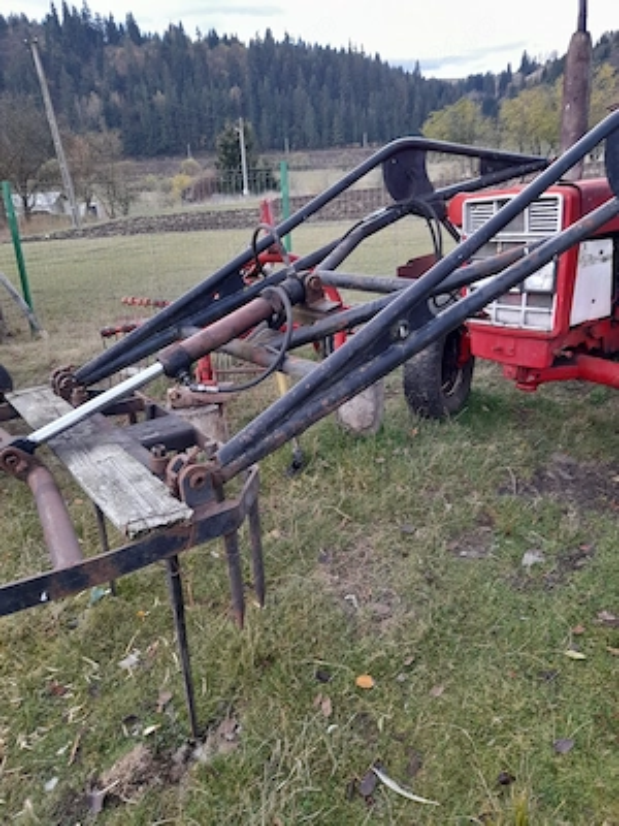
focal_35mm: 25
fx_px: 596
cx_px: 310
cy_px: 413
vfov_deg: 69.4
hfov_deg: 54.9
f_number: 2
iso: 32
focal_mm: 4.6
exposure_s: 1/50
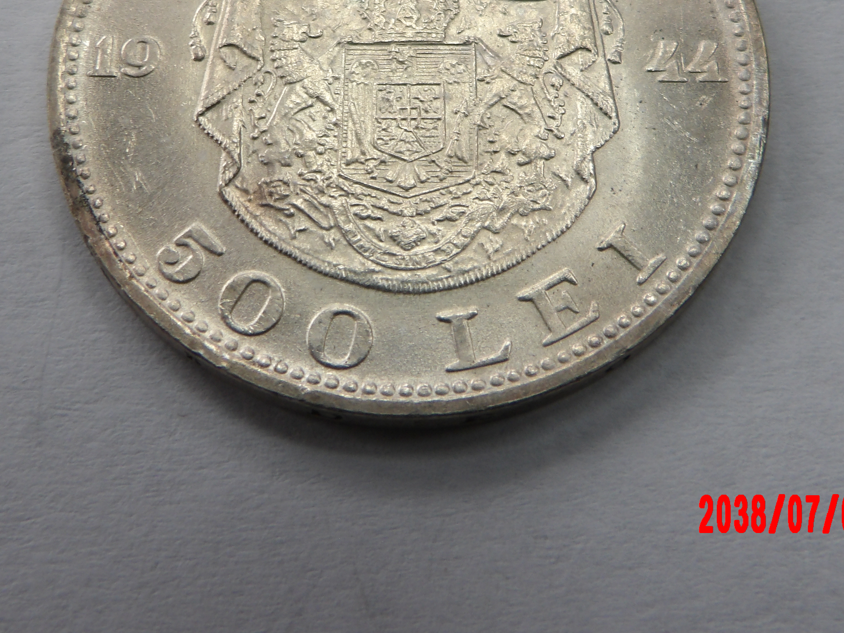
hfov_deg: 33.2
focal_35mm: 58
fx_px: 1414
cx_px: 410
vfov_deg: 24.7
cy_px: 94
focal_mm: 6.2
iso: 110
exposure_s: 1/30
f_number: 4.5
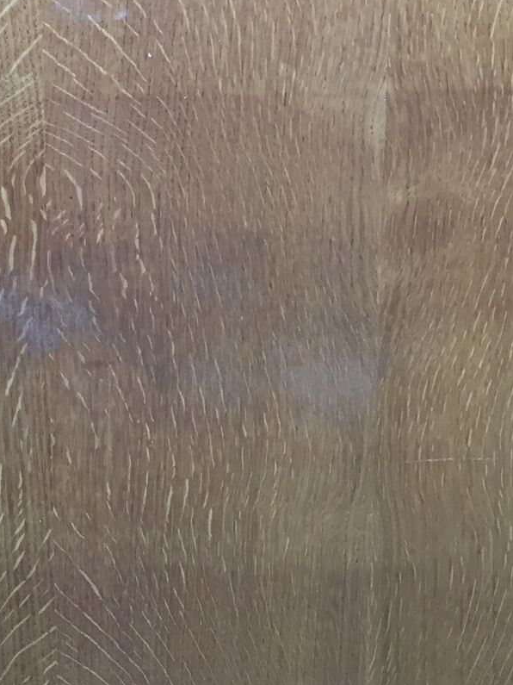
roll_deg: +1.4
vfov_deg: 26.3
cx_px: 3
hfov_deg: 19.6
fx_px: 1443
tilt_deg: -13.7
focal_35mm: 73
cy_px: 163
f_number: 2.2
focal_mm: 4.15
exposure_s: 1/33
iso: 80
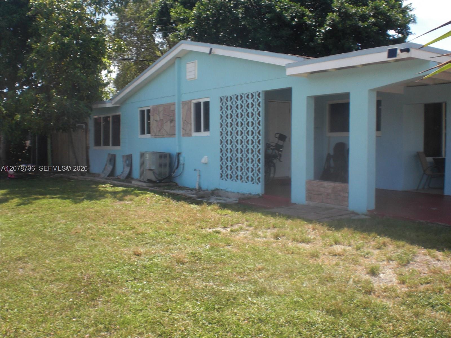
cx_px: 226
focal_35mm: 38
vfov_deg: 37.7
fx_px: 495
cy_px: 169
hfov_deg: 49.0
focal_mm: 6.3
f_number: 5.6
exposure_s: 1/200
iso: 64
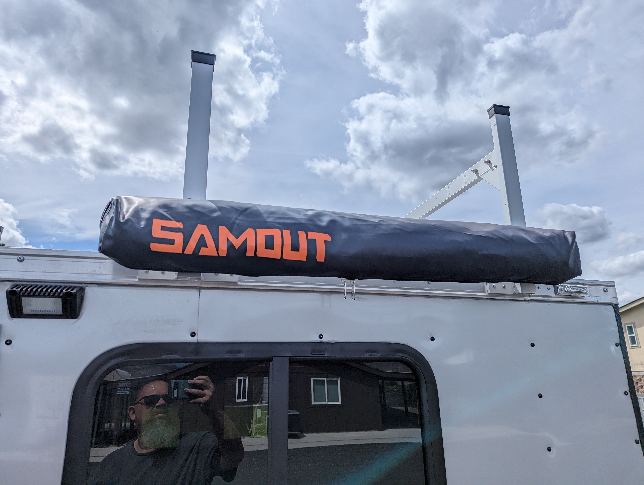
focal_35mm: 24
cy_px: 242
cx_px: 322
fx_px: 447
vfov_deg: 56.9
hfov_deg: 71.5
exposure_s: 1/3906
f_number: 1.85
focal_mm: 6.81
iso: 47
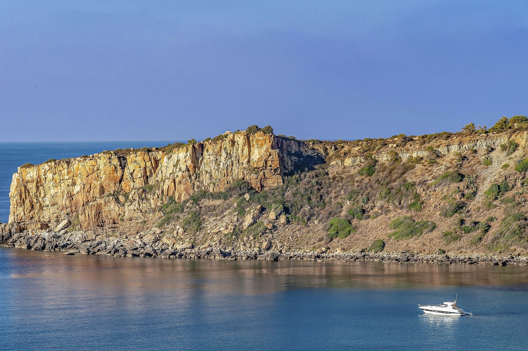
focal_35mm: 138
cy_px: 185
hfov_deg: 14.9
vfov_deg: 9.9
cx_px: 246
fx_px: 2023
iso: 200
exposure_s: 1/320
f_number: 9
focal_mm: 125
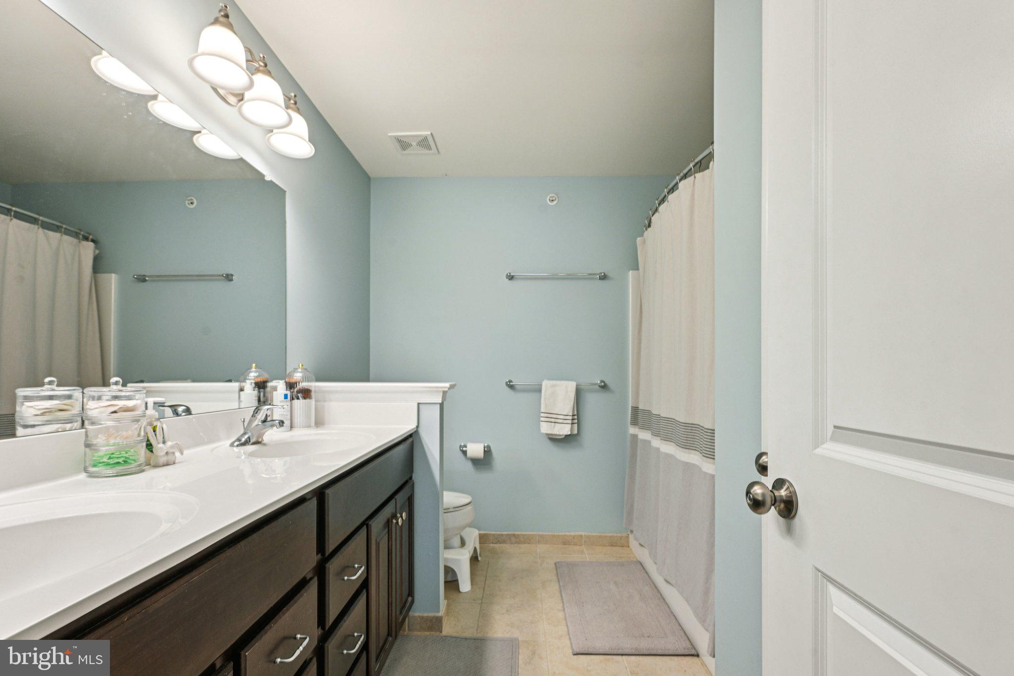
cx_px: 507
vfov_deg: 73.7
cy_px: 338
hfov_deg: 96.7
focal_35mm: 16
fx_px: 451
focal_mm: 16
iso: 800
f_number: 8
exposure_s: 1/60
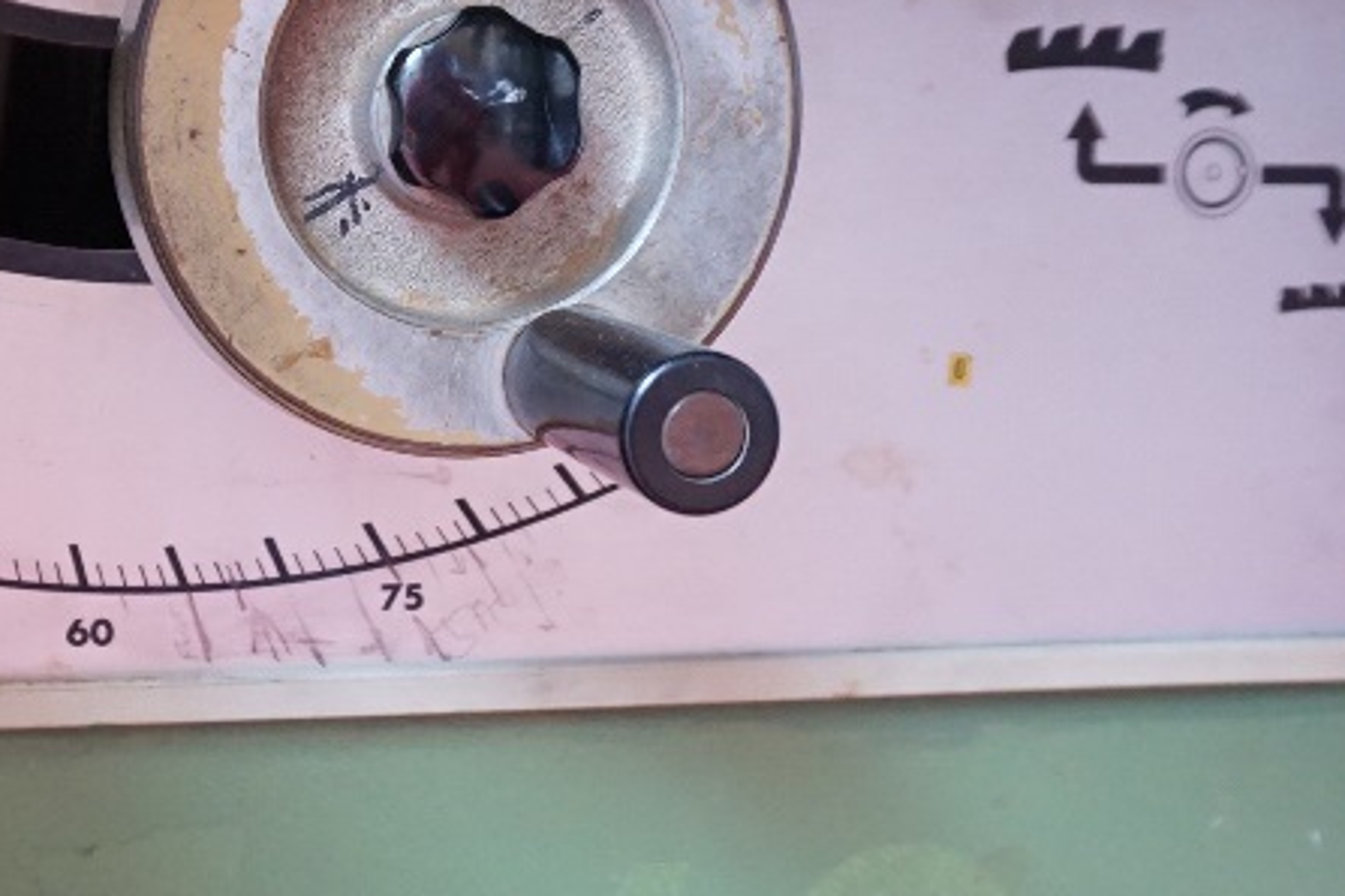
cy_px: 287
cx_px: 232
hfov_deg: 34.9
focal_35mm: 55
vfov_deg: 24.5
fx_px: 2055
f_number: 3.5
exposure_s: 1/60
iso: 2500
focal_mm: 16
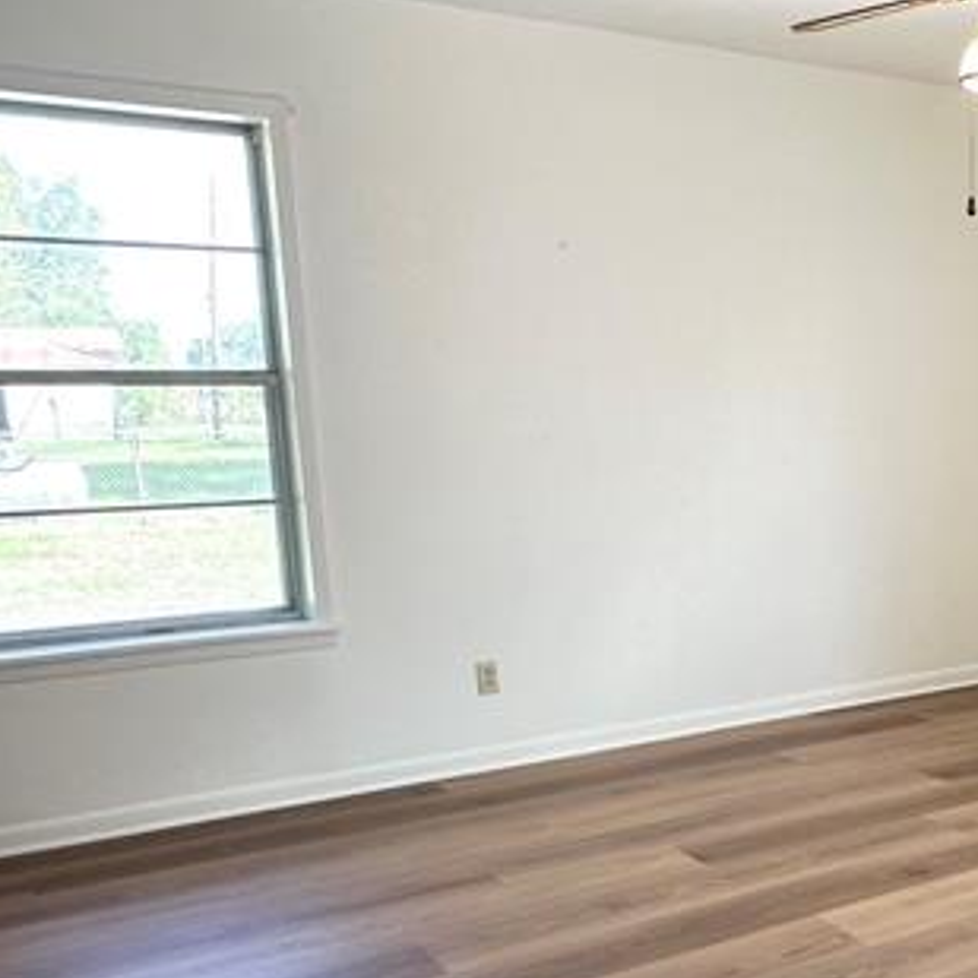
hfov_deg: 38.4
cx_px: 858
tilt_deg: -12.7
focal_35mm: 41
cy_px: 693
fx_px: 1311
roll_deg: -1.2
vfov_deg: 40.1
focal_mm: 2.22
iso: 80
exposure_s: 1/120
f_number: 2.2
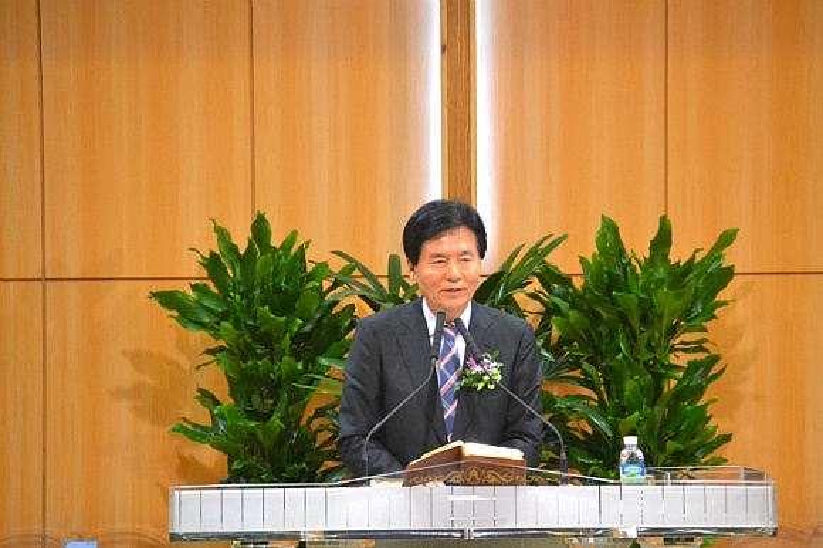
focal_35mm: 300
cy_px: 274
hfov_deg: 6.9
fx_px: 6854
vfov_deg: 4.6
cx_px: 412
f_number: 5.6
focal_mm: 200
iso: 3200
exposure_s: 1/125
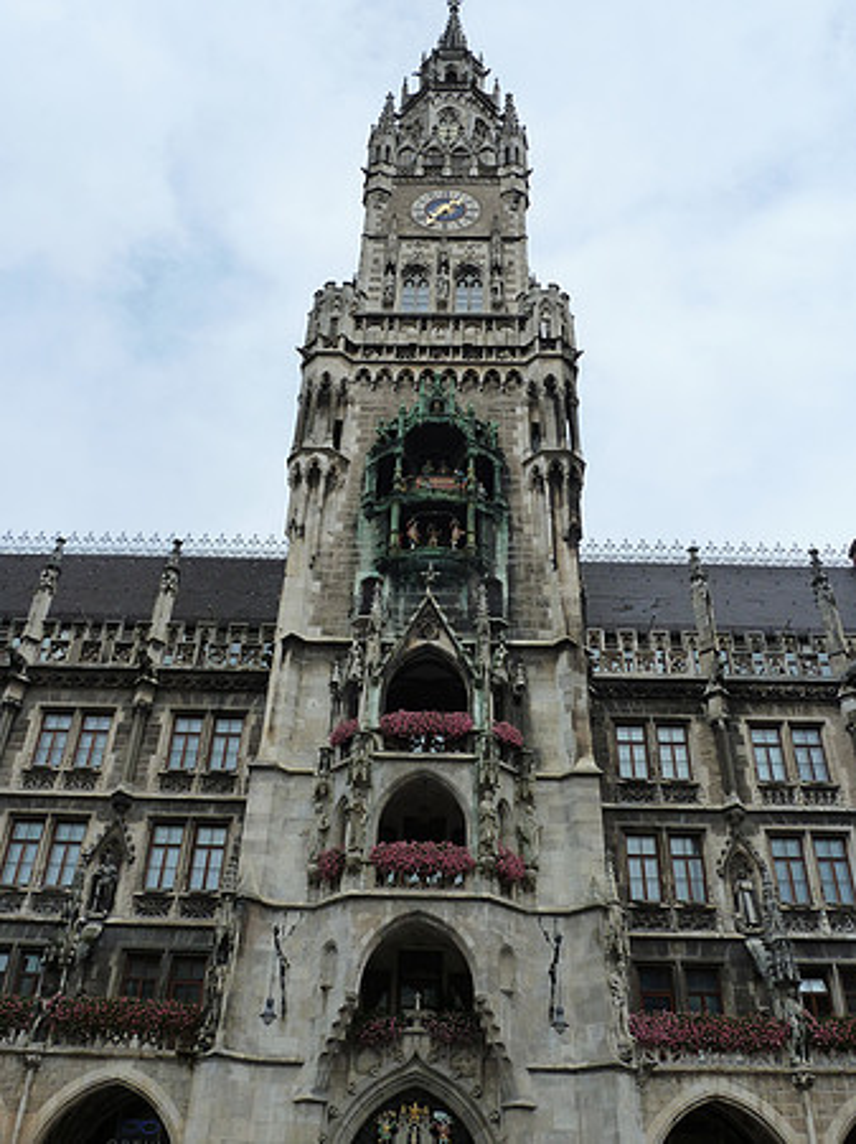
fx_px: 957
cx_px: 428
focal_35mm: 29
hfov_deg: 48.2
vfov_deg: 61.7
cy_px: 572
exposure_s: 1/500
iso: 125
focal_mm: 4.7
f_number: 5.6
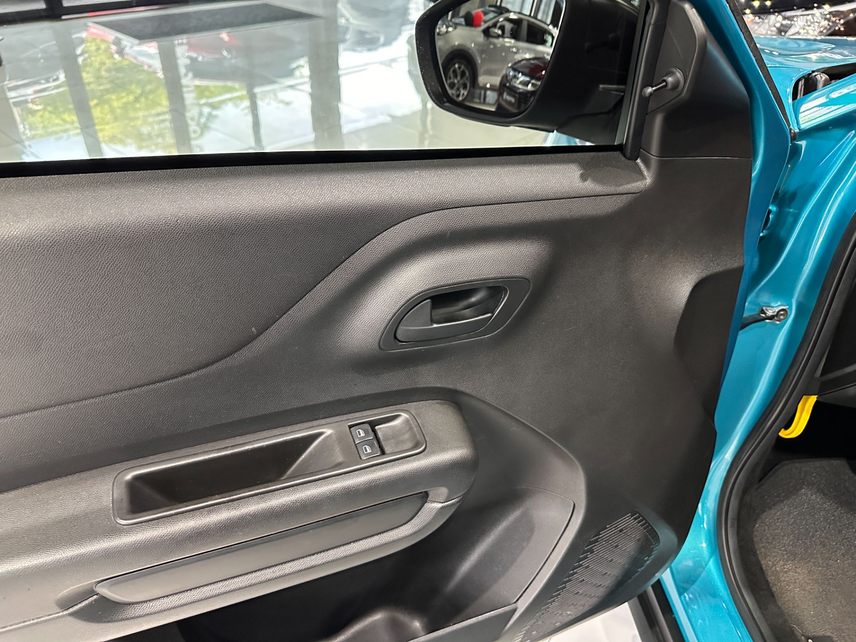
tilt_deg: -35.6
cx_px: 428
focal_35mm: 24
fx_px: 593
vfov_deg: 56.8
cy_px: 321
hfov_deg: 71.6
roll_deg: -2.5
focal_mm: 6.86
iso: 1000
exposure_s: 1/60
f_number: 1.78
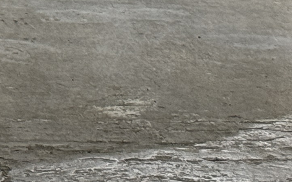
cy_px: -329
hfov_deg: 7.0
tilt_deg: -0.9
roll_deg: +0.5
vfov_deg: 4.4
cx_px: -379
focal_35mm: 286
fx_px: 2276
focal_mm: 6.76
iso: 100
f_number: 1.78
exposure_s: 1/60
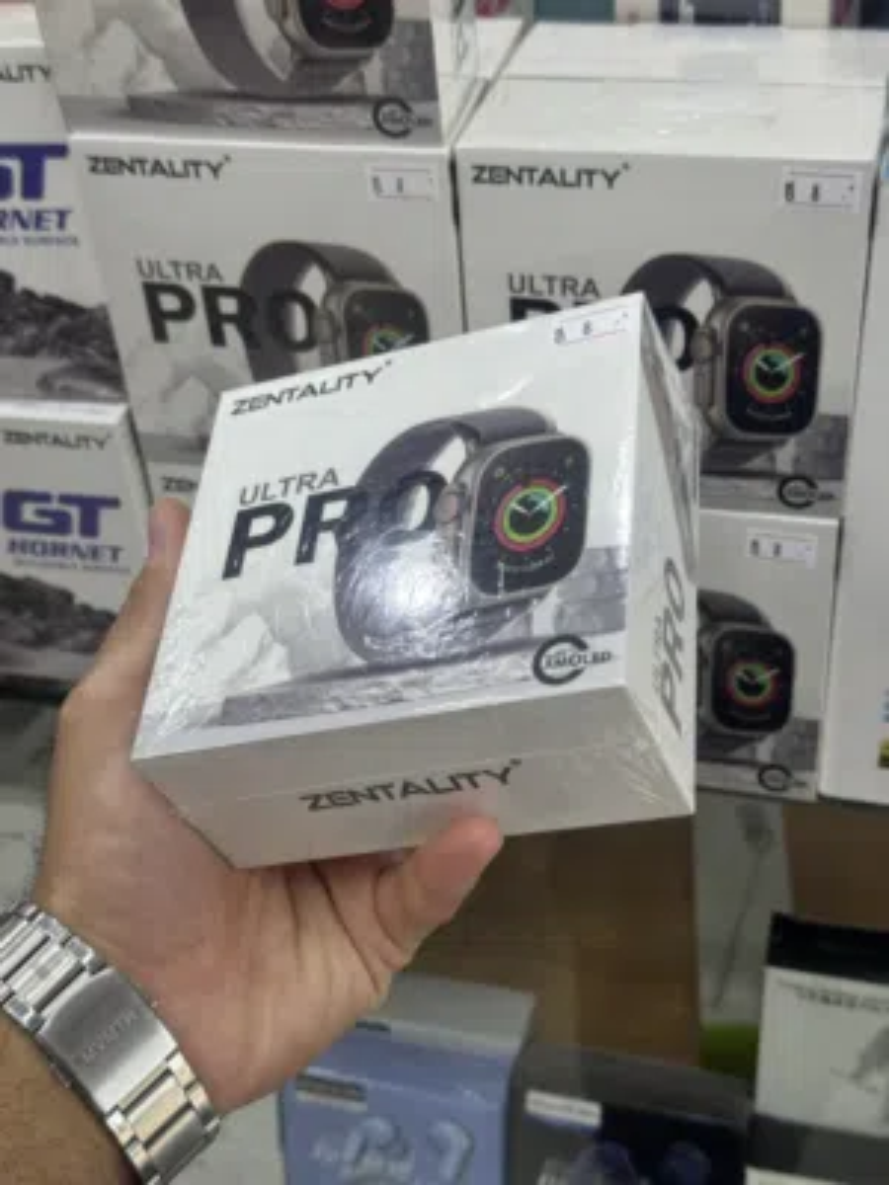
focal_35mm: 48
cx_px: 444
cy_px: 592
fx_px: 1644
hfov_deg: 30.3
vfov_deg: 39.7
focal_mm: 6.76
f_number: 1.78
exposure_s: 1/1059
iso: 64
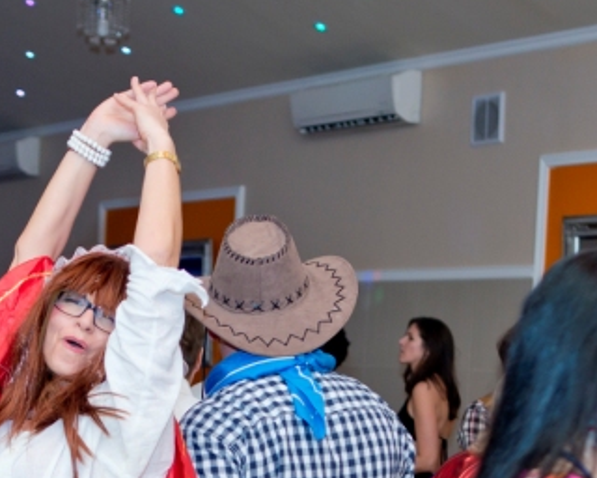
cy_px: 632
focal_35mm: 105
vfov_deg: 14.1
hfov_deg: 18.2
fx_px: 1855
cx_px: 157
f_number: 2.8
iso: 400
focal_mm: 35
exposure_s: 1/320
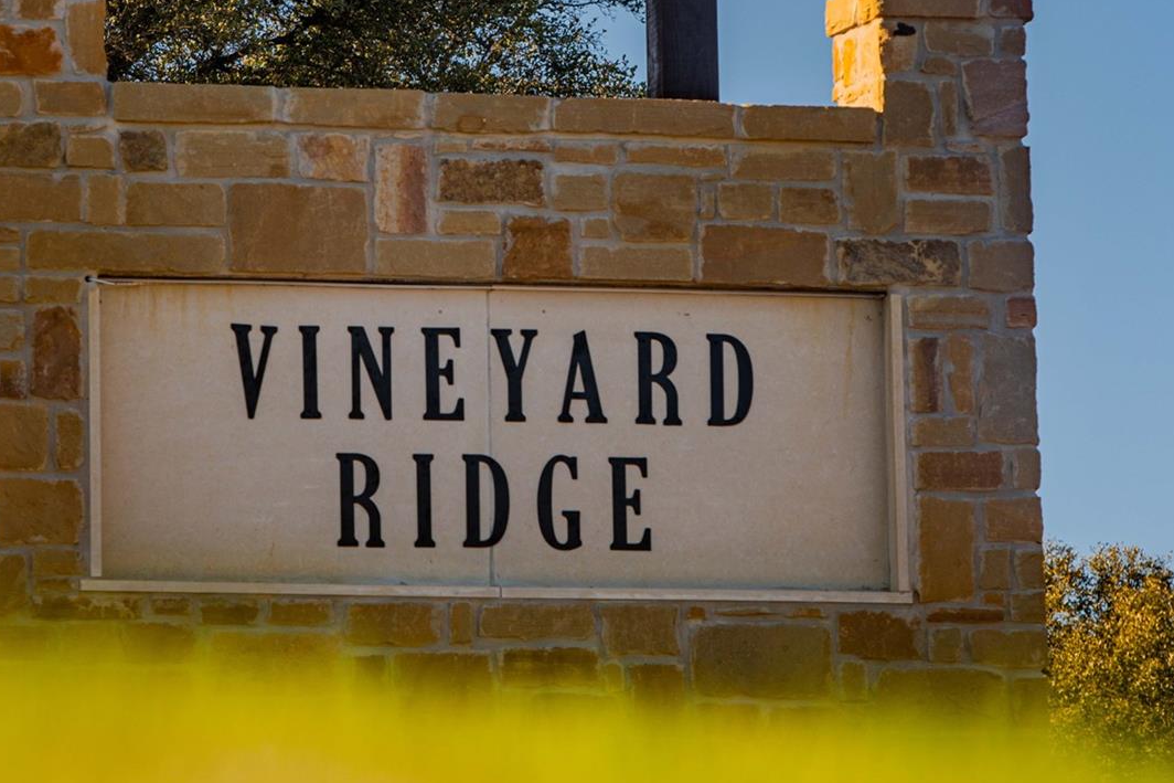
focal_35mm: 333
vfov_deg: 4.1
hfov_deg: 6.2
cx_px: 520
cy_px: 111
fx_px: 10857
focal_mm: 173
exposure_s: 1/200
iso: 100
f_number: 9
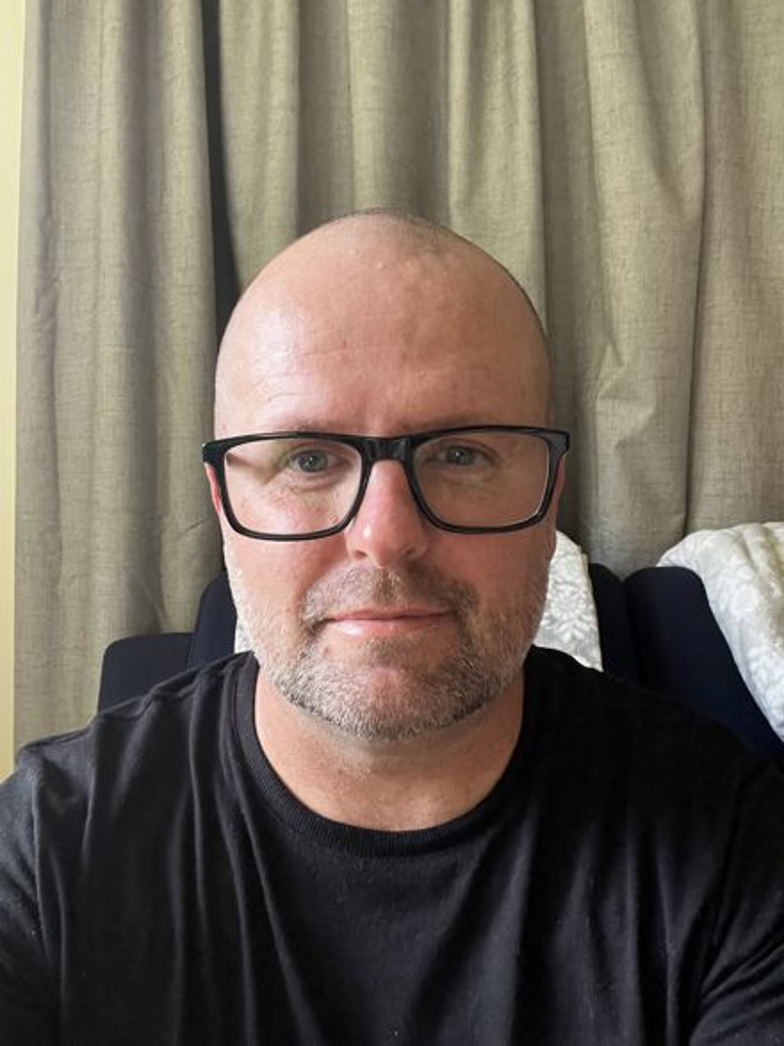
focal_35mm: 30
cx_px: 392
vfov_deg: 60.0
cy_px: 523
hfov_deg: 46.8
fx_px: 906
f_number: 2.2
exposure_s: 1/60
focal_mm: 2.71
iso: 320
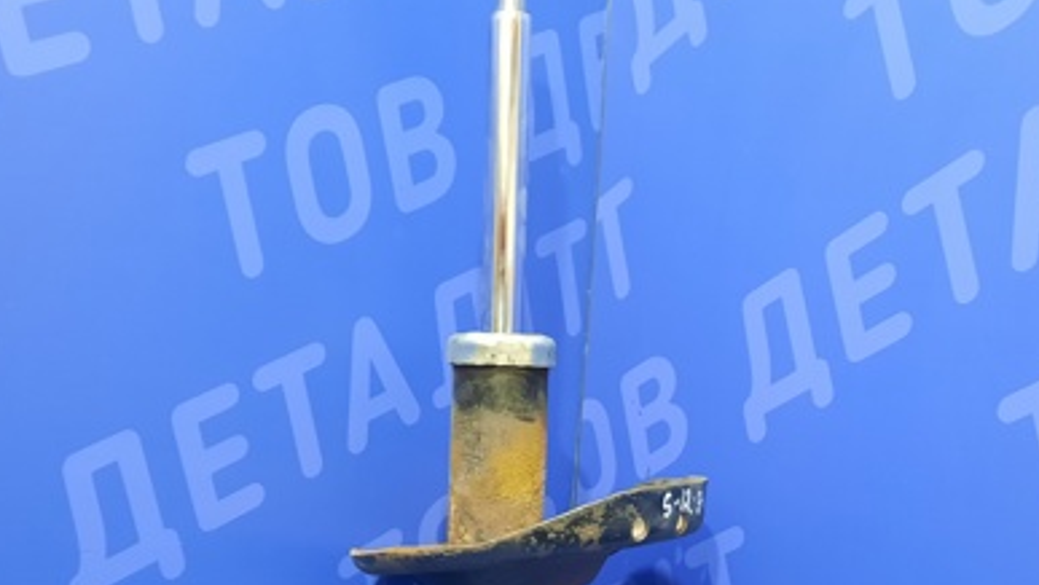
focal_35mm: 45
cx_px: 521
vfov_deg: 25.7
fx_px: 1240
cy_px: 526
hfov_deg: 45.5
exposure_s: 1/25
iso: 500
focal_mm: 4.6
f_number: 2
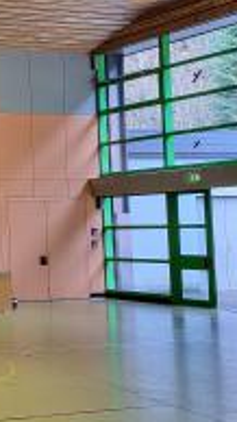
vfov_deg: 29.0
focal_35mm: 73
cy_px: 190
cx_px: -257
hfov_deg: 13.7
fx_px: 816
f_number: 1.8
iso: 160
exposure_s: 1/100
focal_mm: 5.4
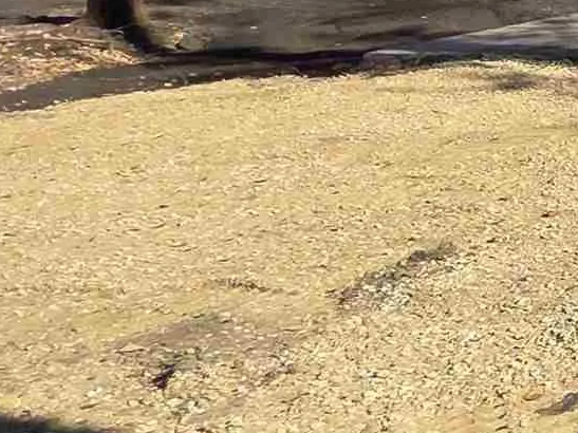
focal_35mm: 73
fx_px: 1219
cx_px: 1459
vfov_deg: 20.0
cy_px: 94
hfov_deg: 14.3
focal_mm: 2.2
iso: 40
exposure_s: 1/1429
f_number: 1.9
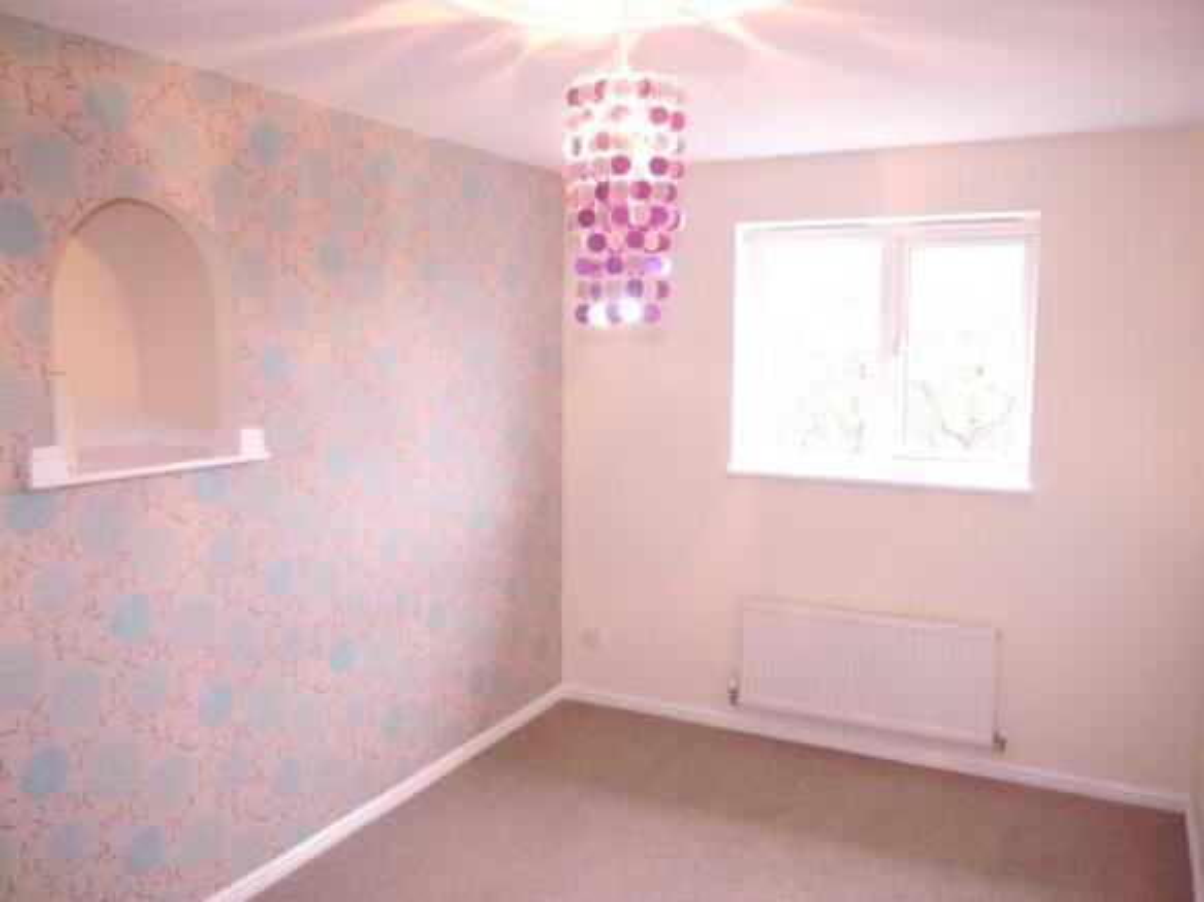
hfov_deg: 60.0
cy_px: 451
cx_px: 602
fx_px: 1043
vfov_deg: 46.8
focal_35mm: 30
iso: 6400
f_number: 3.6
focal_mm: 15
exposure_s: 1/60
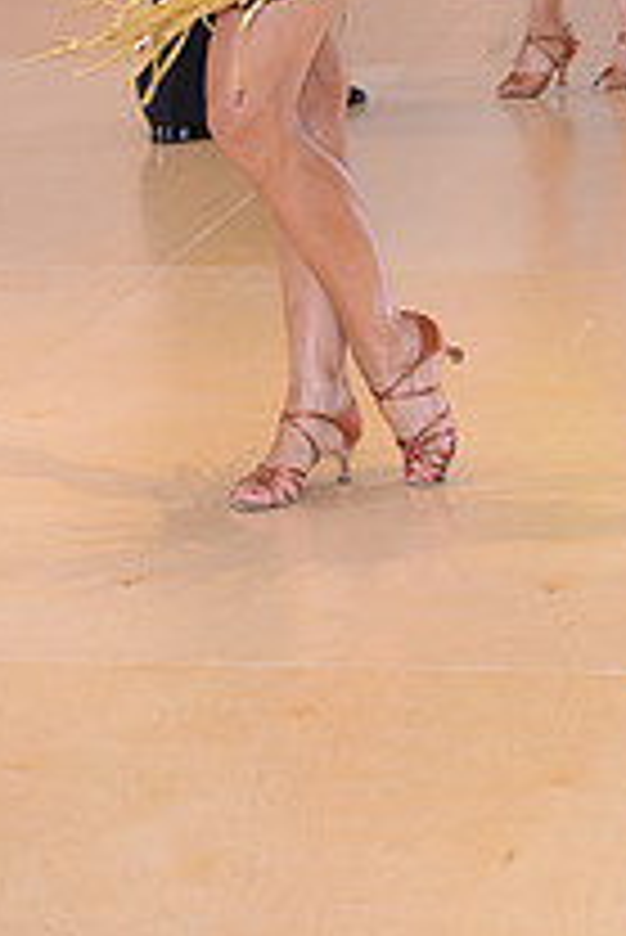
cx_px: 844
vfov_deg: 7.2
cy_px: -266
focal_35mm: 285
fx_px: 7421
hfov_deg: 4.8
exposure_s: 1/250
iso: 1250
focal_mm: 102
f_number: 5
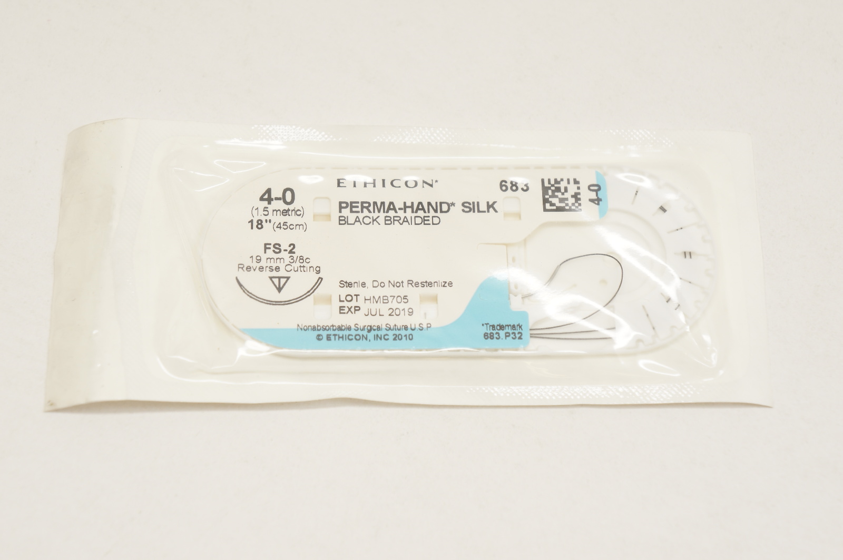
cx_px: 422
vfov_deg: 16.5
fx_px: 1930
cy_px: 280
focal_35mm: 82
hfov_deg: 24.6
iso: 400
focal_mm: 55
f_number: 6.3
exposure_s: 1/80
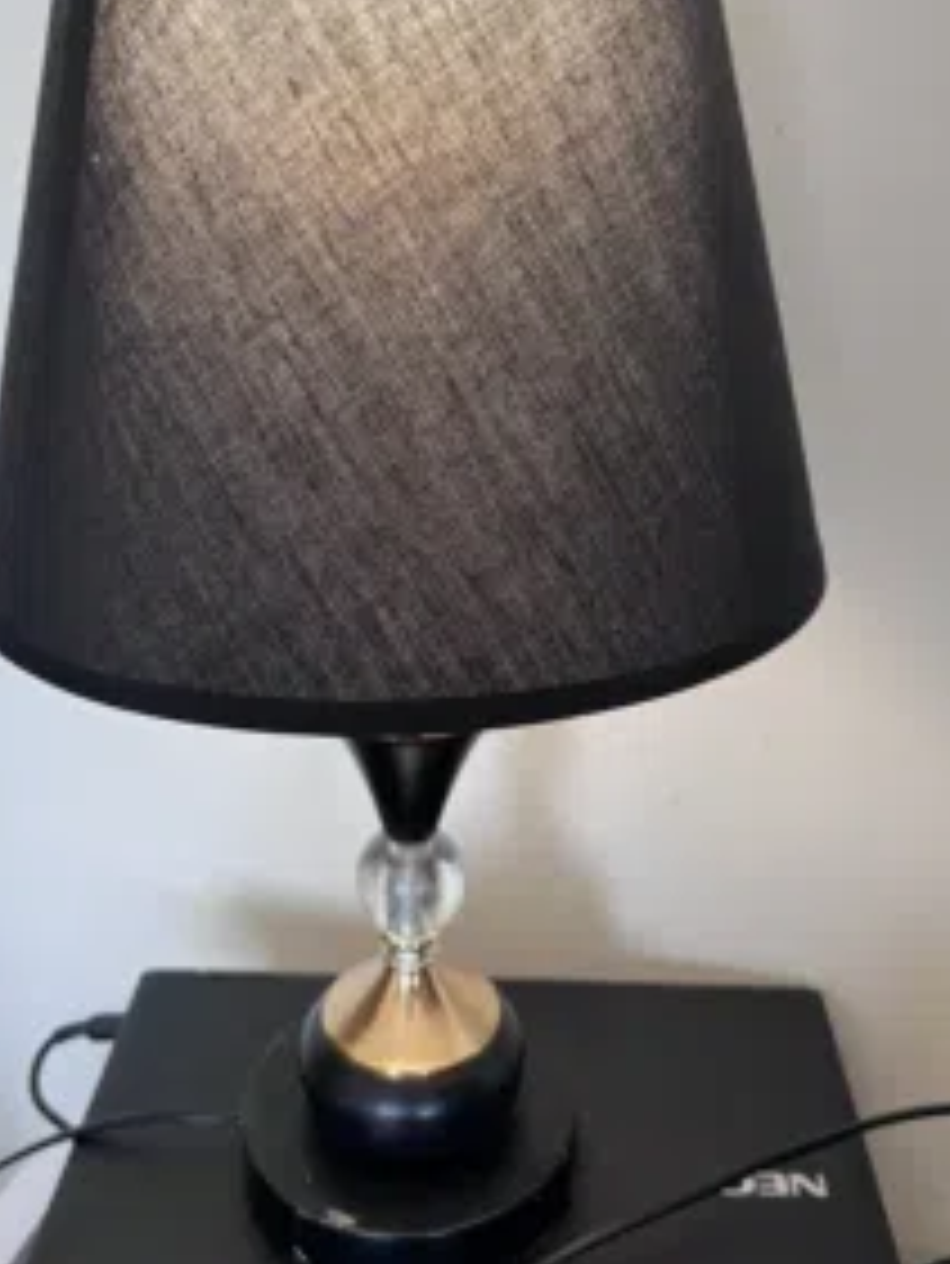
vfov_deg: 49.9
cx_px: 473
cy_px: 517
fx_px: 1353
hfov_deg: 38.7
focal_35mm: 37
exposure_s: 1/50
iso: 64
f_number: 1.6
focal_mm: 5.1
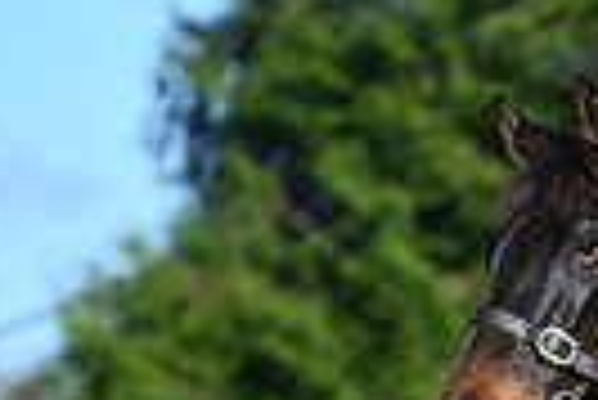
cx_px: 1277
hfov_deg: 3.0
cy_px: 613
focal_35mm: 674
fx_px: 11208
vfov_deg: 2.0
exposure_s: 1/1250
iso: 140
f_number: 3.5
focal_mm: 155
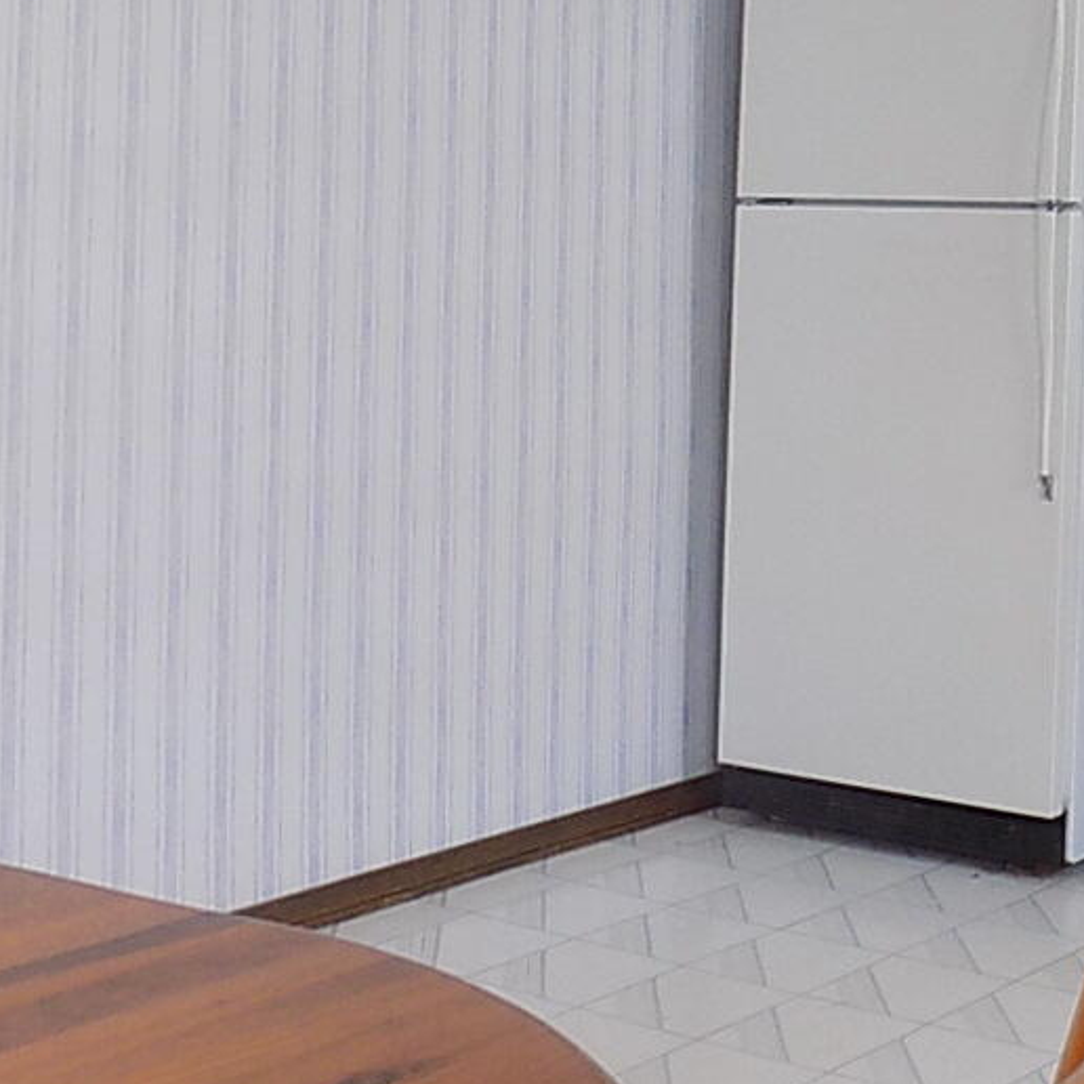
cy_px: 168
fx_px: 2232
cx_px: 1160
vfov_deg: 26.6
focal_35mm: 63
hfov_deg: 25.5
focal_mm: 4
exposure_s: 1/30
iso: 125
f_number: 3.1
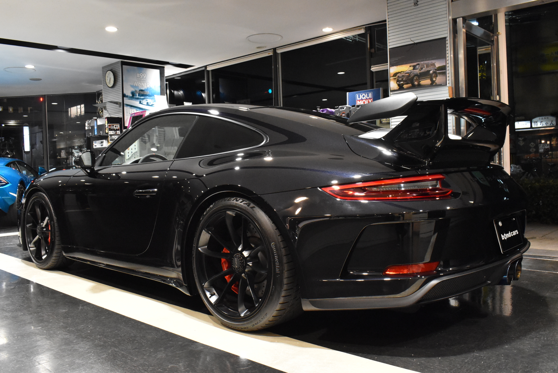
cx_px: 279
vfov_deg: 41.8
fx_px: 489
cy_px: 186
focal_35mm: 32
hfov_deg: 59.5
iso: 4500
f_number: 9
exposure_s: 1/30
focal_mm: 21
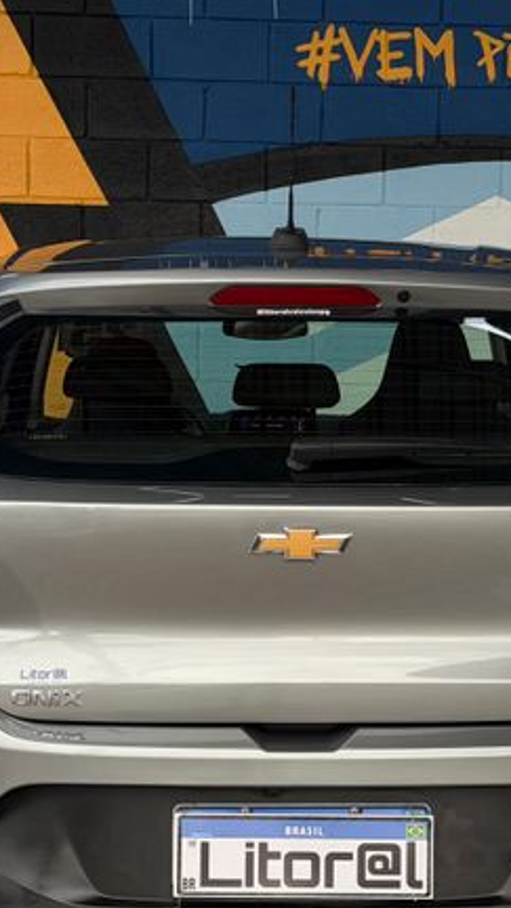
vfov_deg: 22.9
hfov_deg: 13.0
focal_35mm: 93
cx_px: 305
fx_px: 2240
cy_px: 574
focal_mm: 6.76
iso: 64
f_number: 1.78
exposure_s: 1/754
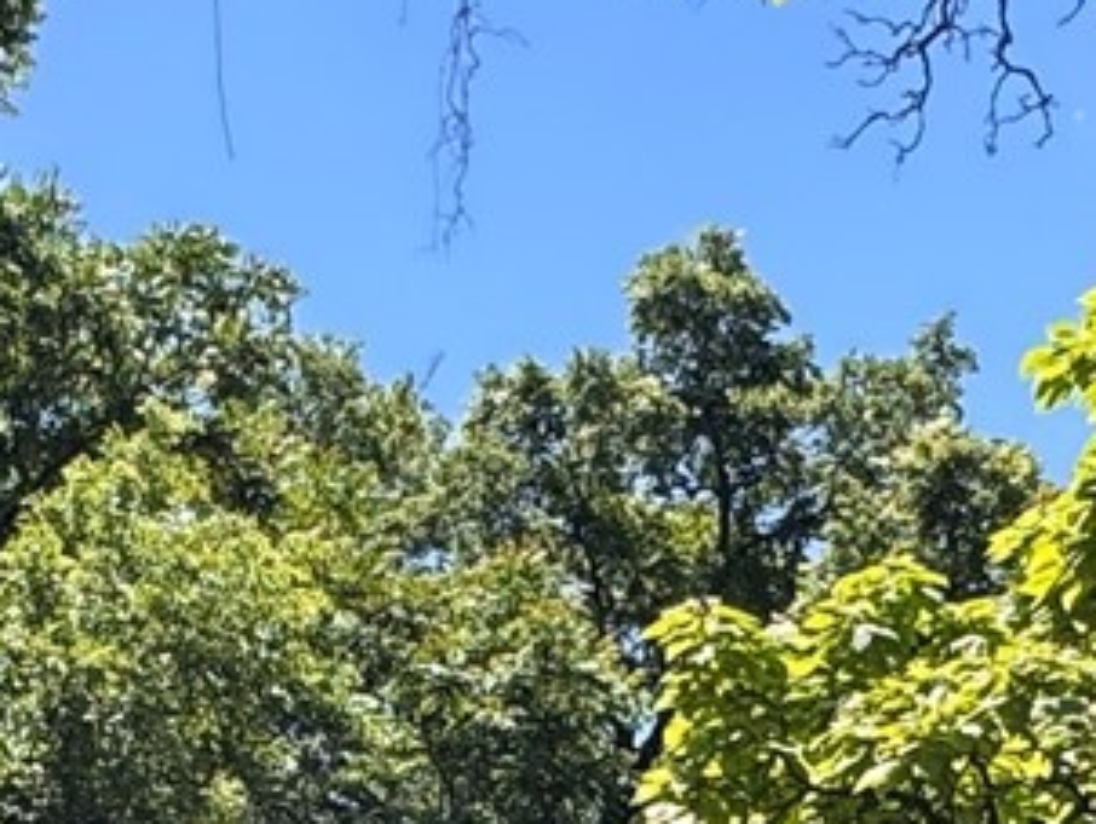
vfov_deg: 15.2
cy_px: 1285
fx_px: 2820
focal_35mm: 89
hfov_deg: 21.9
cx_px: 323
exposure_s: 1/734
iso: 50
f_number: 2.2
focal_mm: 2.22
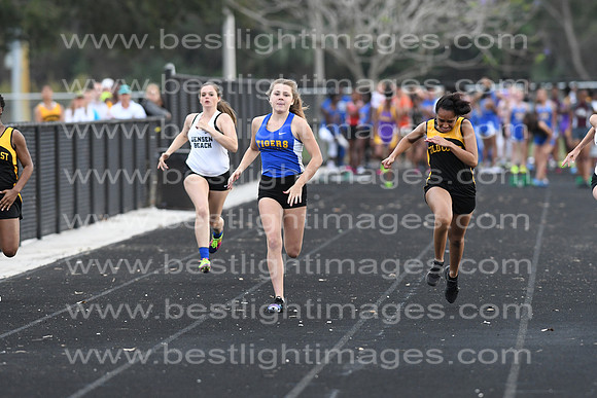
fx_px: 7464
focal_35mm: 450
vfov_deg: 3.1
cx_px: 298
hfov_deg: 4.6
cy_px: 199
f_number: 4
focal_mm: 300
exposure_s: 1/1600
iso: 1600
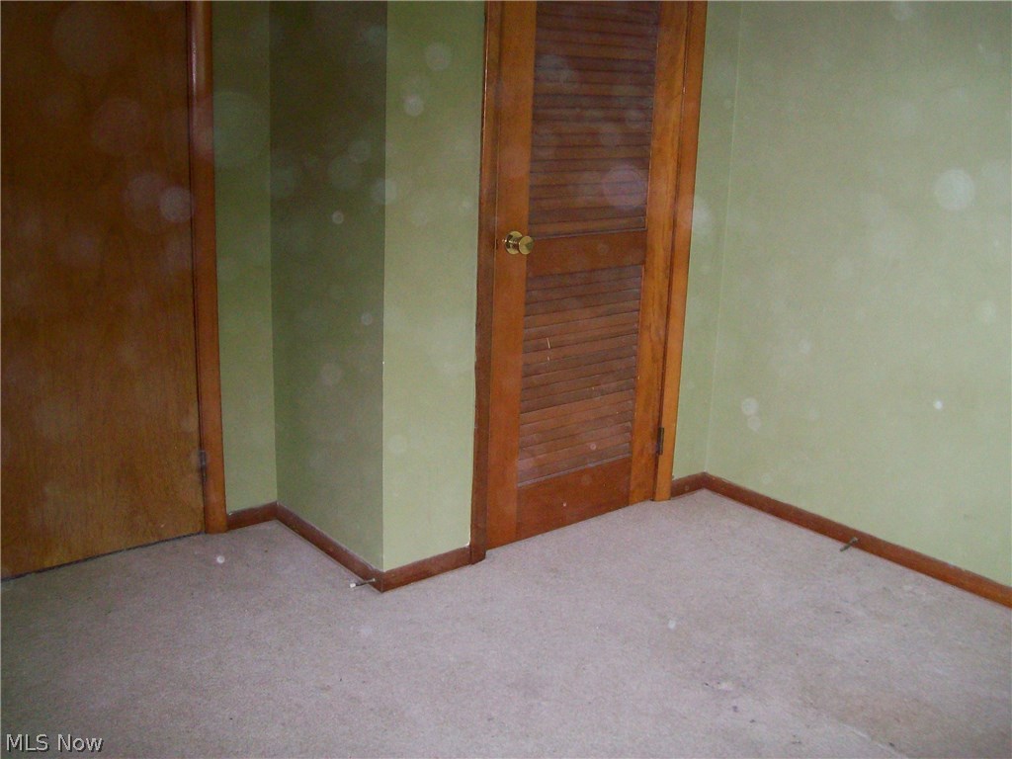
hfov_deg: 51.4
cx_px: 506
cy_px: 380
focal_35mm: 36
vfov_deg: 39.7
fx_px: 1052
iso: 200
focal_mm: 6
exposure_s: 1/64
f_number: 2.7
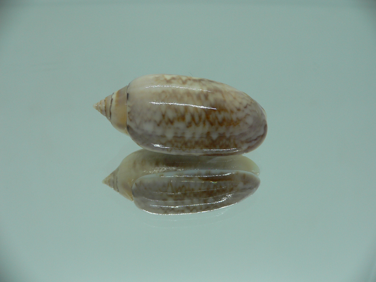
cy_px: 141
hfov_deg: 52.6
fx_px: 380
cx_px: 188
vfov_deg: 40.7
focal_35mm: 35
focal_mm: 4.6
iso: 80
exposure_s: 1/60
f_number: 2.8
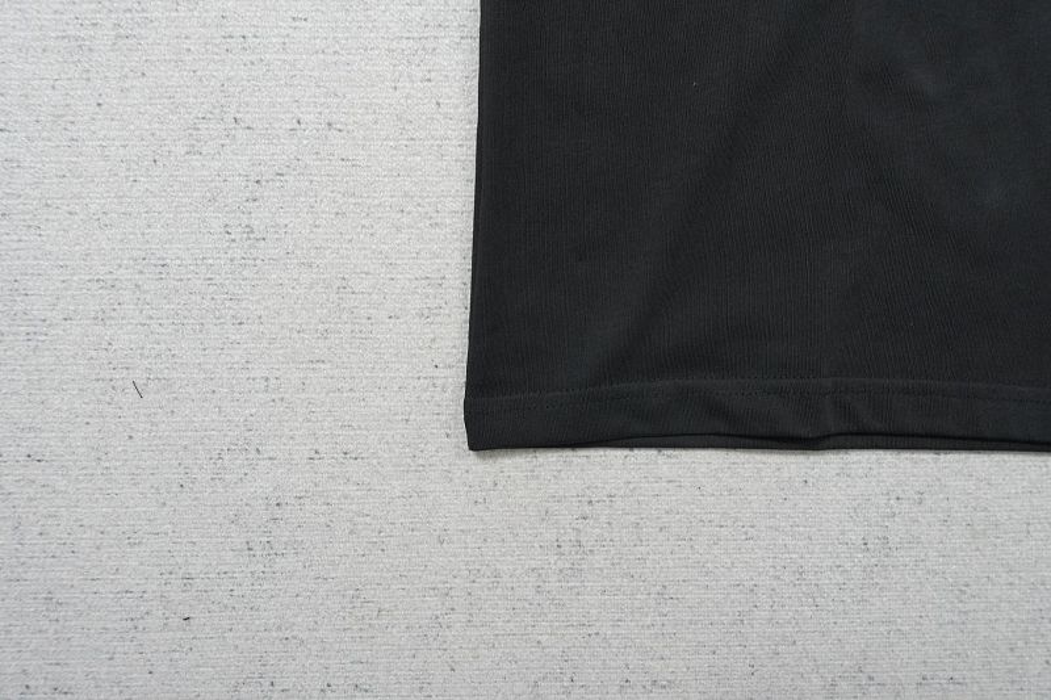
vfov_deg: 53.1
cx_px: 526
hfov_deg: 73.8
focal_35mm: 24
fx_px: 700
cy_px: 350
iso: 1600
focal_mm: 16
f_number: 10
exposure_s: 1/100
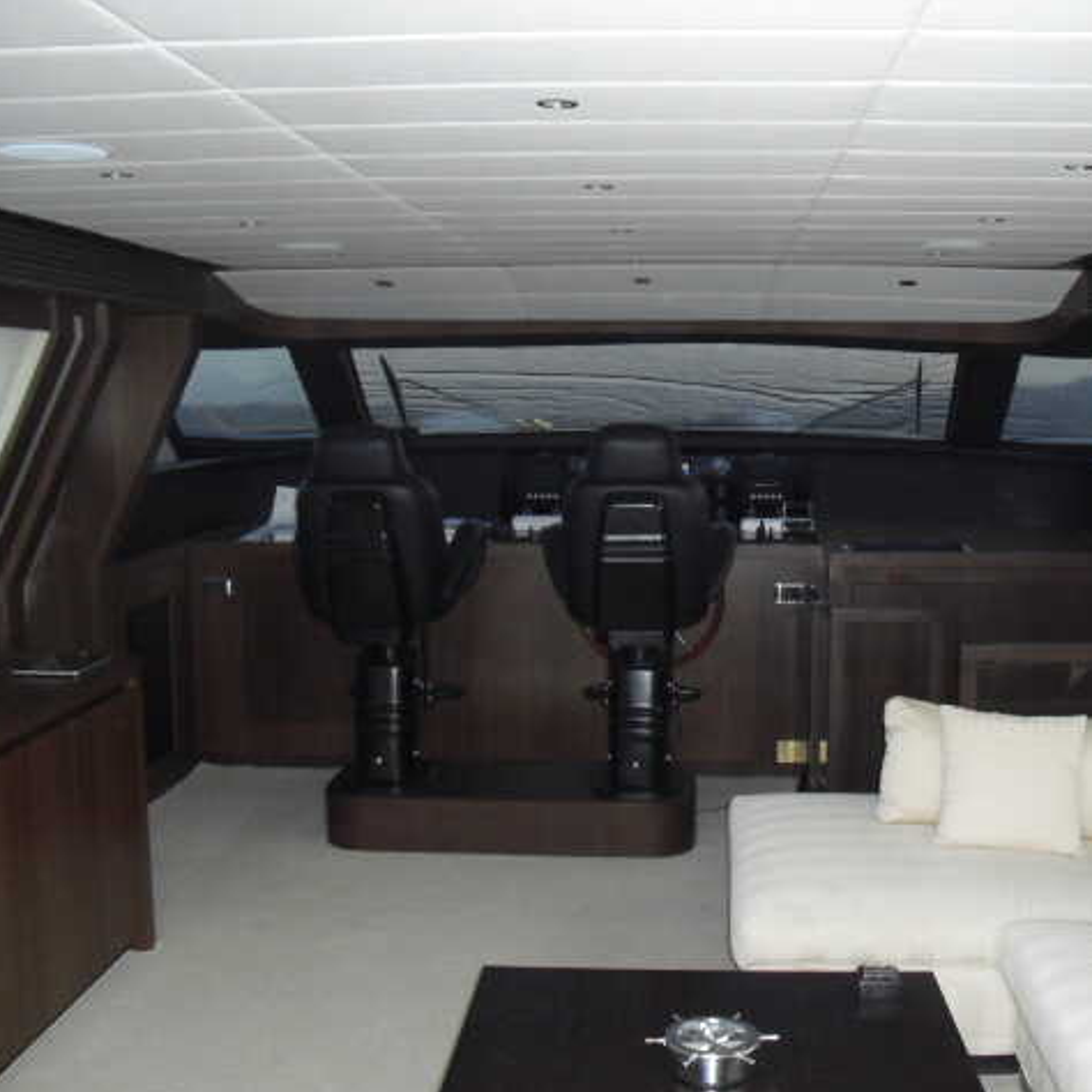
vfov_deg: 39.2
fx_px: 1535
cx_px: 608
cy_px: 548
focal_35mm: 43
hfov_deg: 39.1
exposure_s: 1/60
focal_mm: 6.3
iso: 400
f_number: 3.1
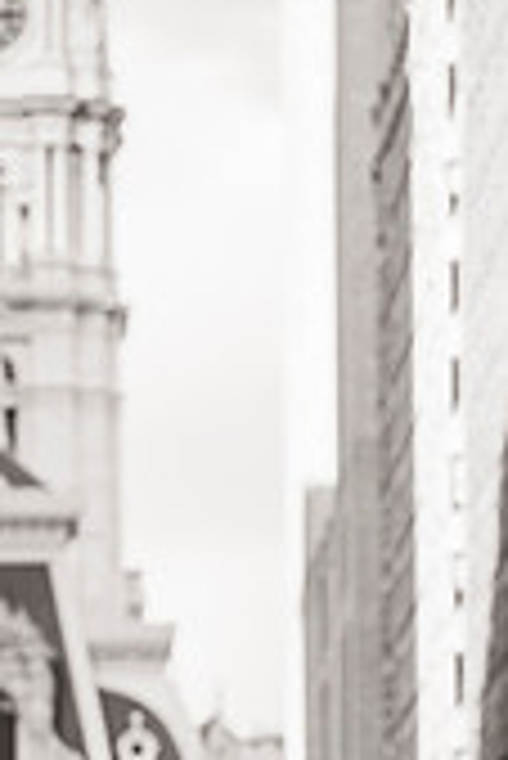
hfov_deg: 4.9
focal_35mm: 280
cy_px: 908
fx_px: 5914
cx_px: 193
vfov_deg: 7.3
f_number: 3.5
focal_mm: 105
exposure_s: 1/4000
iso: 800
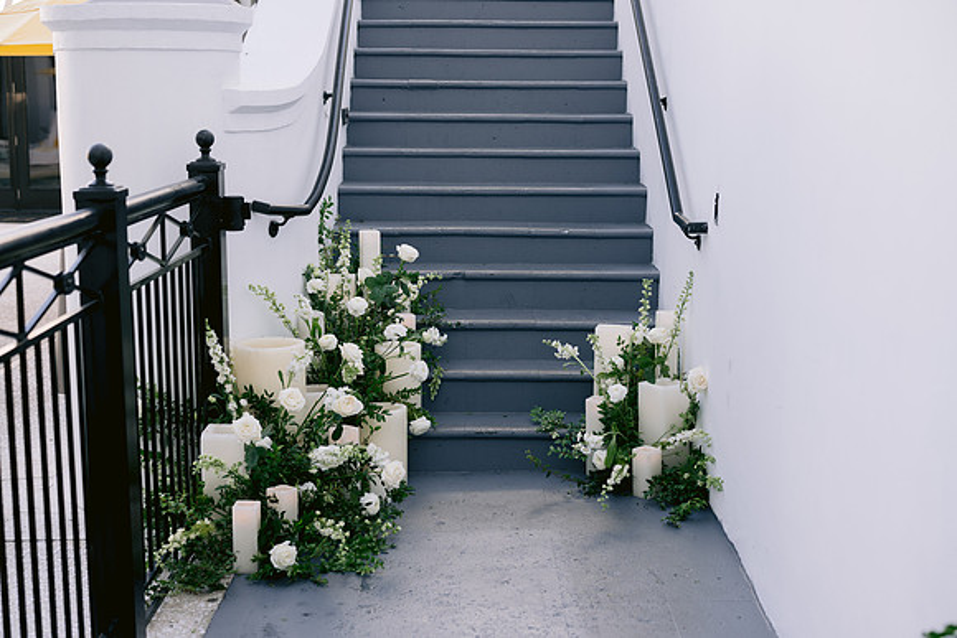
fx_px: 1329
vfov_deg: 27.0
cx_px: 478
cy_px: 319
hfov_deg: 39.6
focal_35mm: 50
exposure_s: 1/320
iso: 160
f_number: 3.2
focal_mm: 50
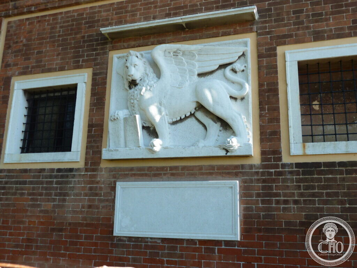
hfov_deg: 52.6
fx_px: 361
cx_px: 178
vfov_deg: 40.7
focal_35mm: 35
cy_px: 134
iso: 80
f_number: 4
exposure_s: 1/160
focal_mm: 5.7
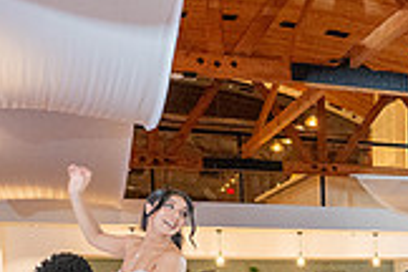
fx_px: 975
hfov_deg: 20.1
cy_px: 364
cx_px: 627
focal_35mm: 86
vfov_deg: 15.1
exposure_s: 1/200
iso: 3200
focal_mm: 24
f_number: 4
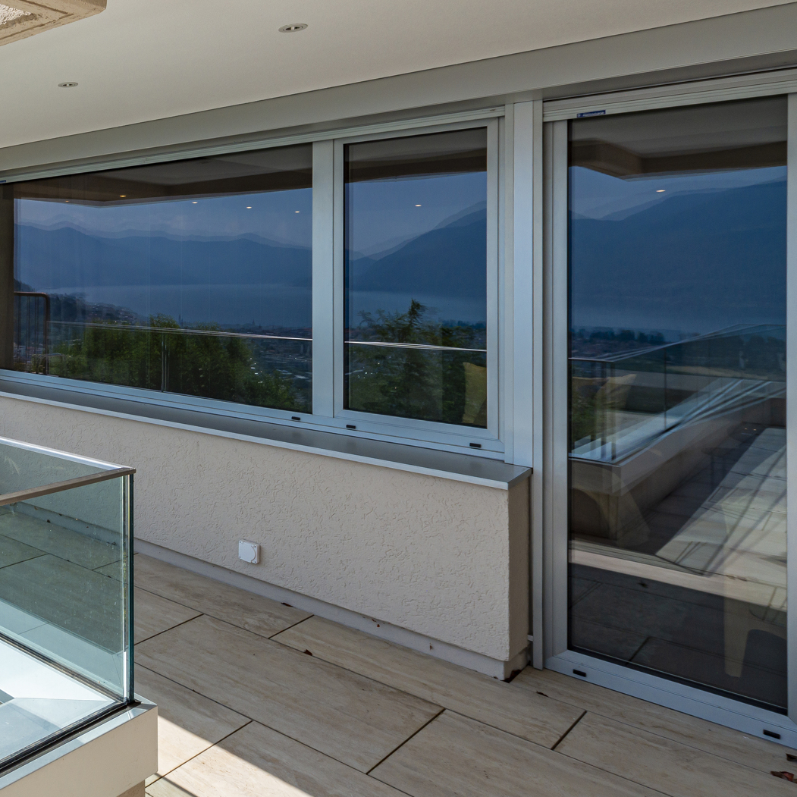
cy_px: 268
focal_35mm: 29
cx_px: -112
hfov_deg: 41.8
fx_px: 755
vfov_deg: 54.5
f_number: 9
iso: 100
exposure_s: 1/500
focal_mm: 14
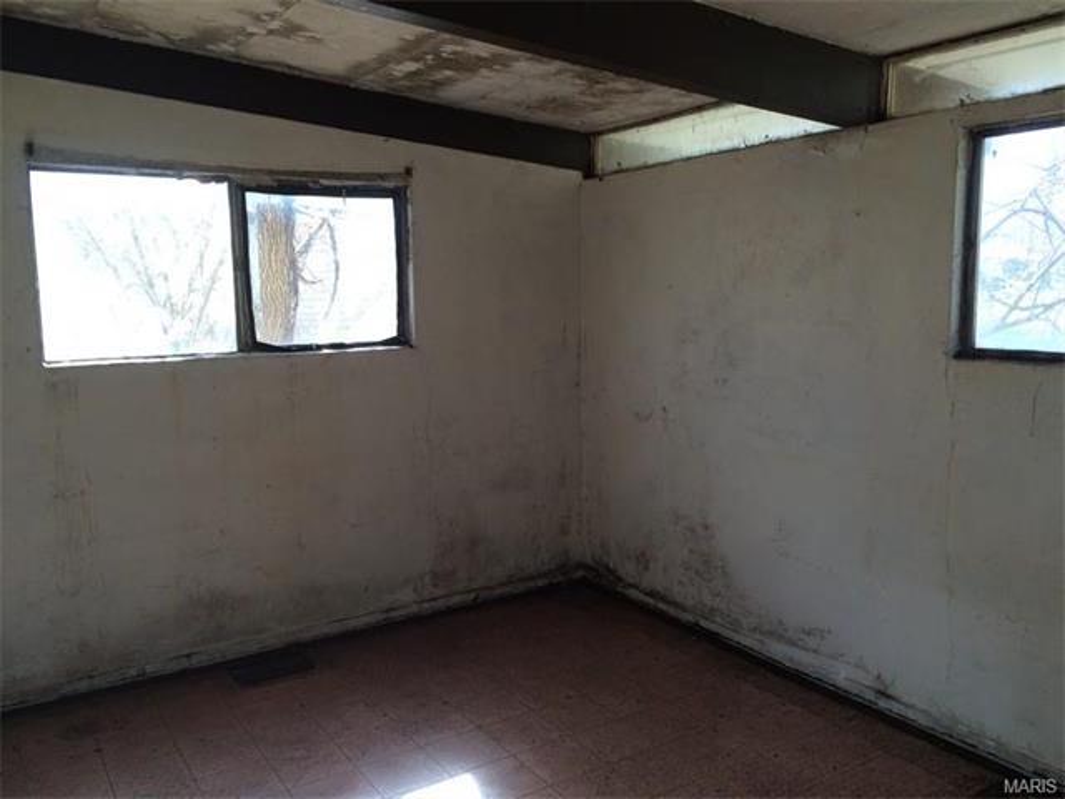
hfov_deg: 61.7
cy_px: 400
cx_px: 532
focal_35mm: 29
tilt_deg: -8.9
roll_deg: -0.5
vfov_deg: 48.2
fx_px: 892
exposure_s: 1/120
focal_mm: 4.15
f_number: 2.2
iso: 50
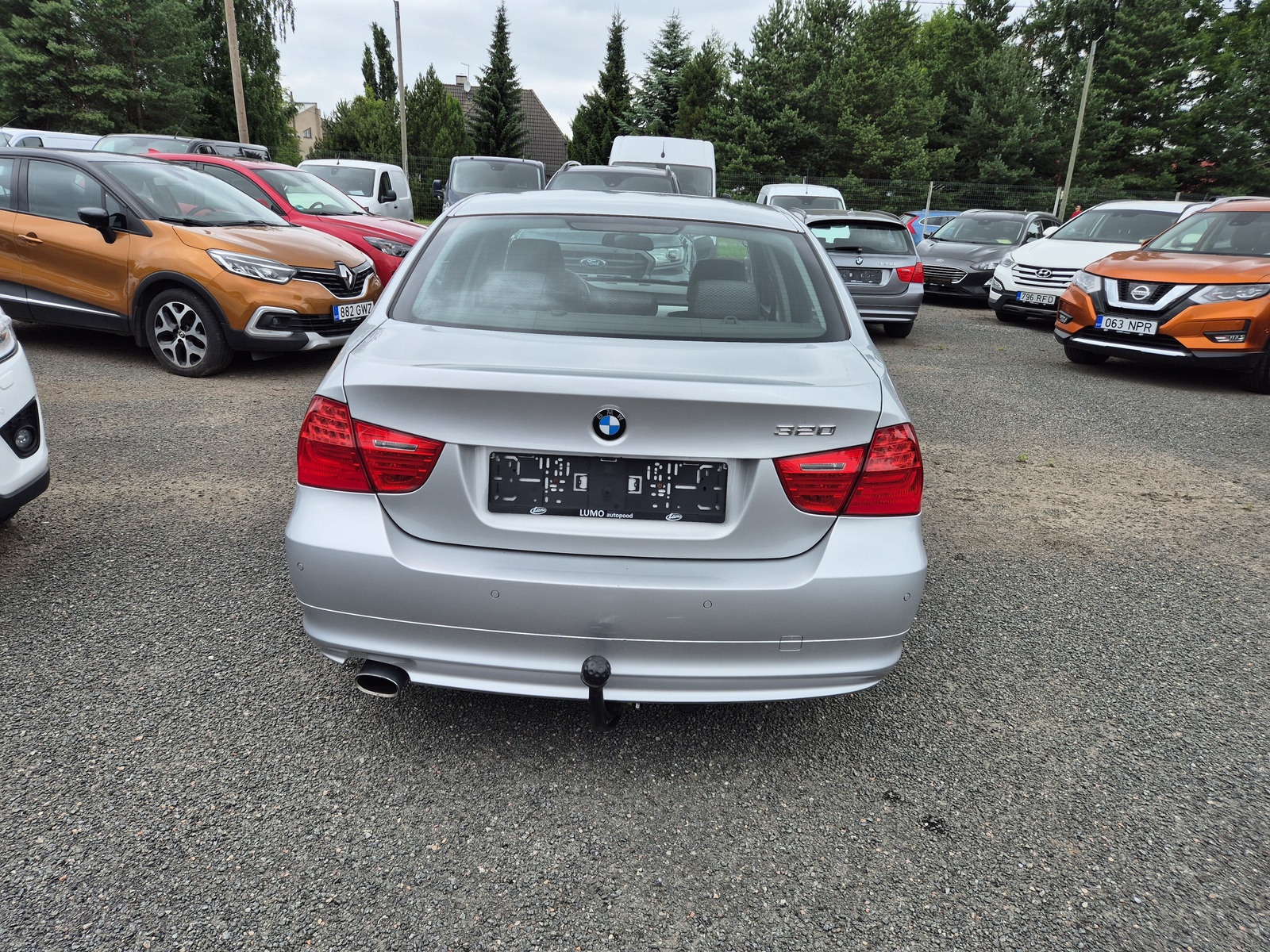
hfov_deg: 73.9
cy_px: 476
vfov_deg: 58.9
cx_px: 635
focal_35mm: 23
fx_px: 844
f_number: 1.8
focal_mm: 5.4
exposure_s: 1/772
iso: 25
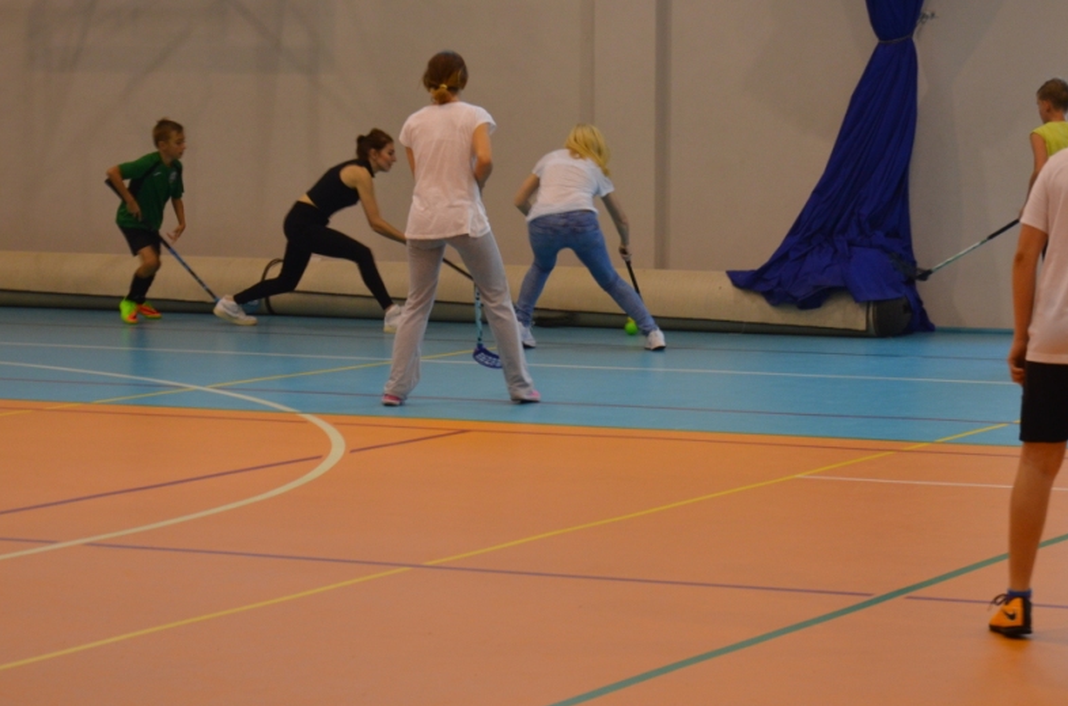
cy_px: 254
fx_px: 3818
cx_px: 625
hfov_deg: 15.9
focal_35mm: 129
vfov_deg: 10.6
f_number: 5.3
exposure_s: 1/60
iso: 800
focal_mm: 66
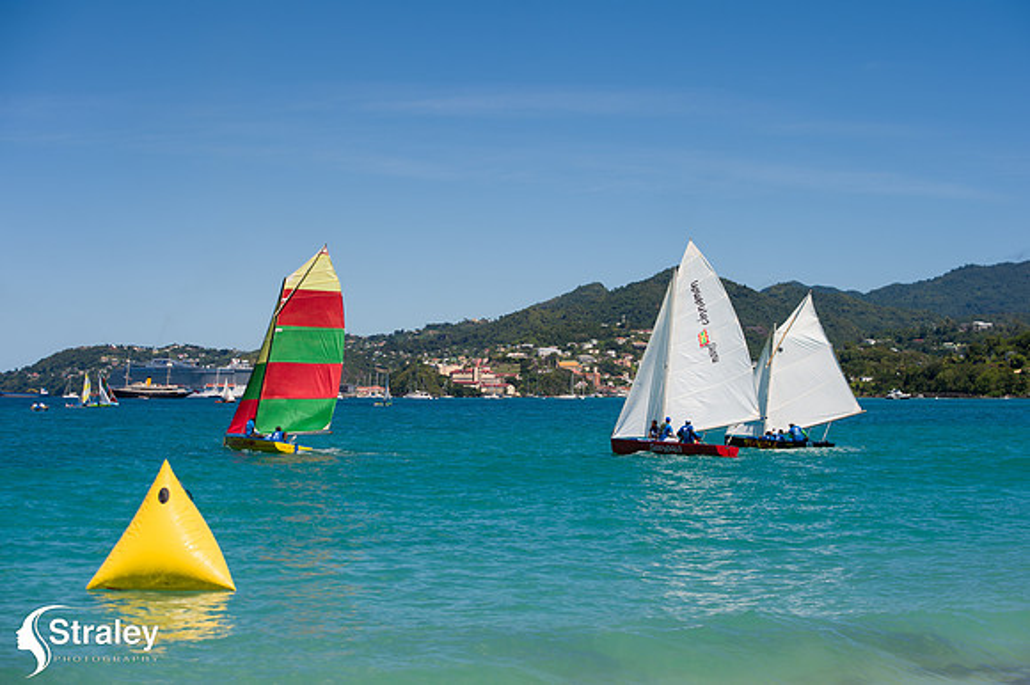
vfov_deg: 19.4
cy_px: 342
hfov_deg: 28.9
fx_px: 2002
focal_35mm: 70
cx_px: 515
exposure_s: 1/640
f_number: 8
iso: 100
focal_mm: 70
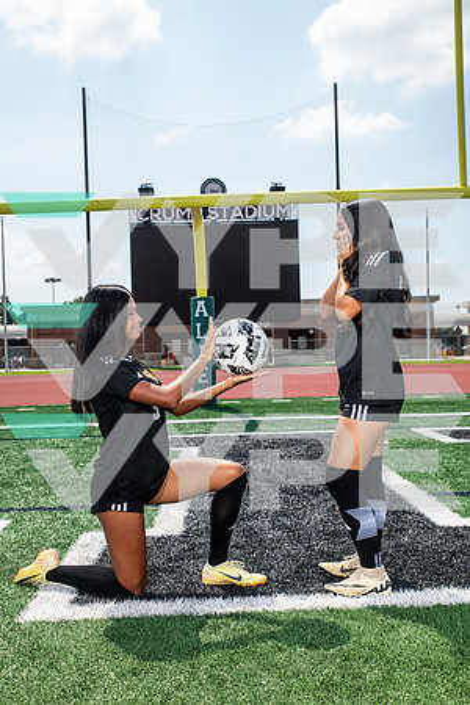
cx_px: 235
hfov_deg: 35.1
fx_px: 744
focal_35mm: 38
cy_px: 352
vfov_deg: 50.7
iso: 100
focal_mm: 38
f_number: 7.1
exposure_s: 1/320
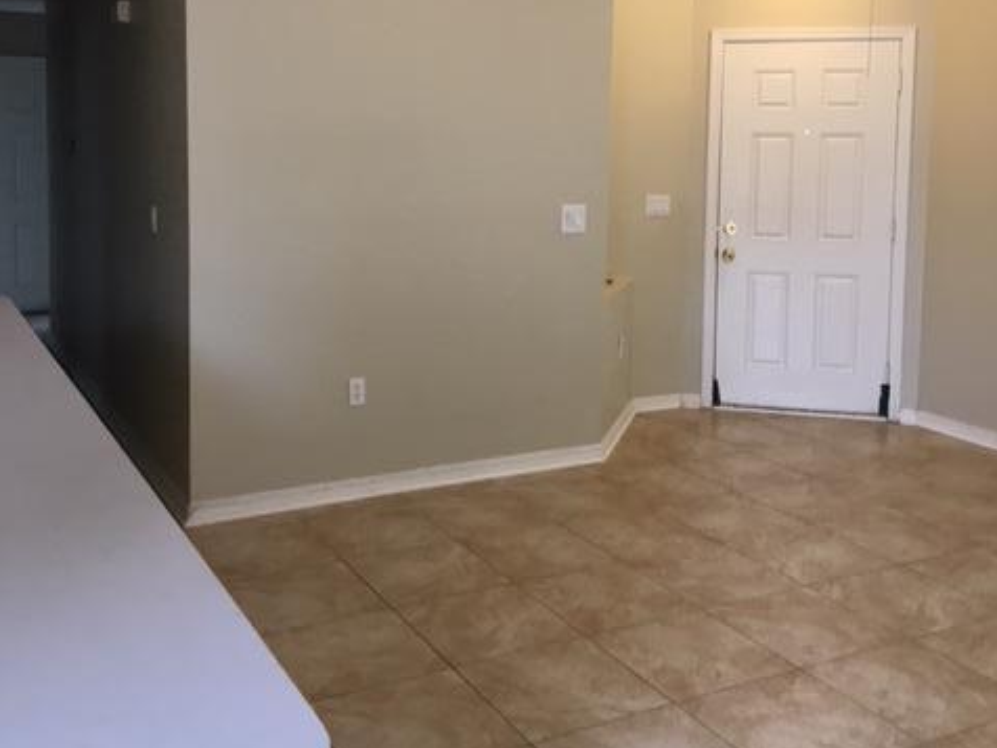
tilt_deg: -2.9
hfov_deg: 47.9
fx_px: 1123
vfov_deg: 36.3
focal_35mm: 39
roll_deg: -1.4
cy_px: 224
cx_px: 501
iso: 64
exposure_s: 1/30
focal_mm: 4.15
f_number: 2.2
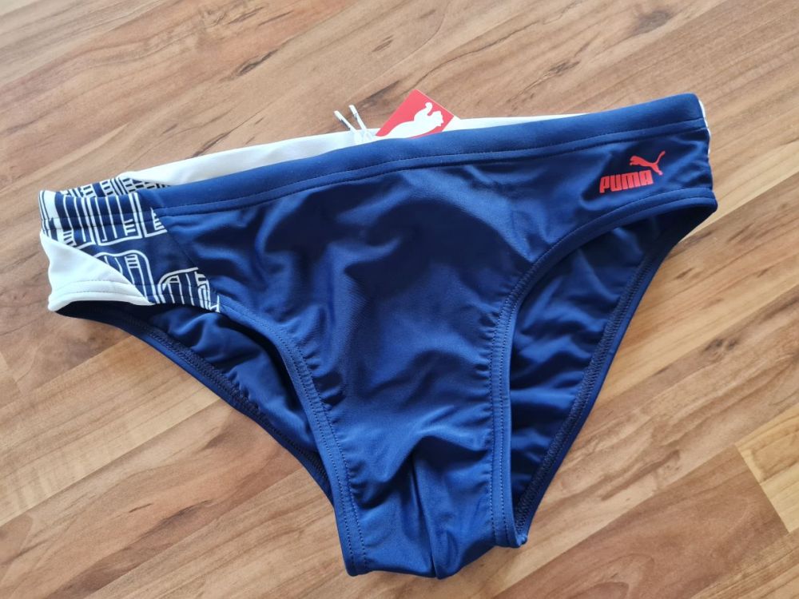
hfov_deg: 67.3
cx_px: 400
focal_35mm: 26
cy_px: 300
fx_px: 600
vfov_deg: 53.1
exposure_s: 1/50
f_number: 1.8
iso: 400
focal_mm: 5.4
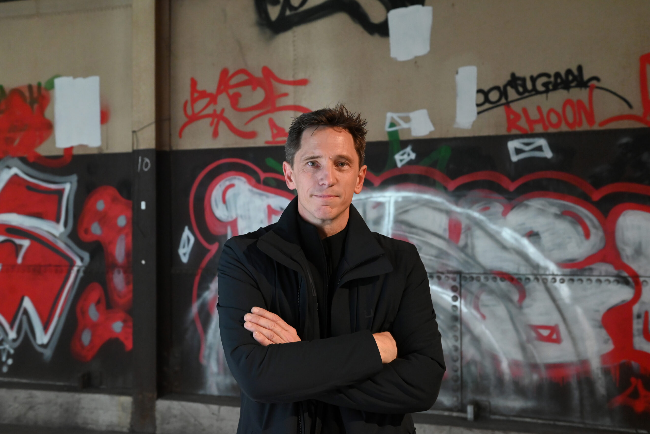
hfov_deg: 46.4
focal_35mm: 42
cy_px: 217
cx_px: 325
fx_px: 759
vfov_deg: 31.9
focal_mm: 42
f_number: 4
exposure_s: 1/80
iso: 5000
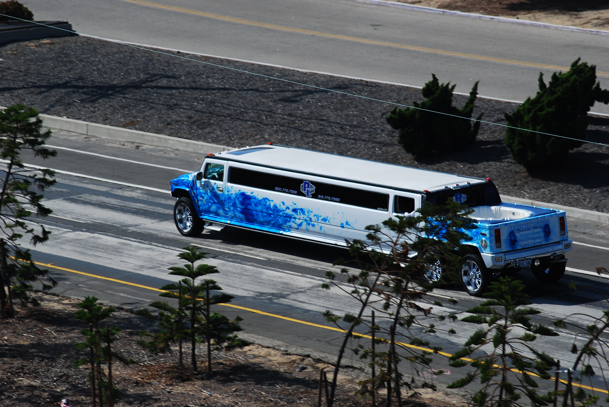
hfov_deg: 7.4
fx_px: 4700
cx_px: 304
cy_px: 204
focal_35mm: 278
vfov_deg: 5.0
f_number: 8
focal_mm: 185
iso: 100
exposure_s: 1/400
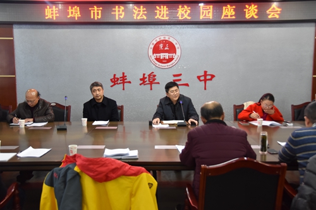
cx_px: 158
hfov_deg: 47.9
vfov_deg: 33.0
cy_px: 105
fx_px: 355
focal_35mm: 40
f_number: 4
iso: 1000
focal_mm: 27
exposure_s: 1/60
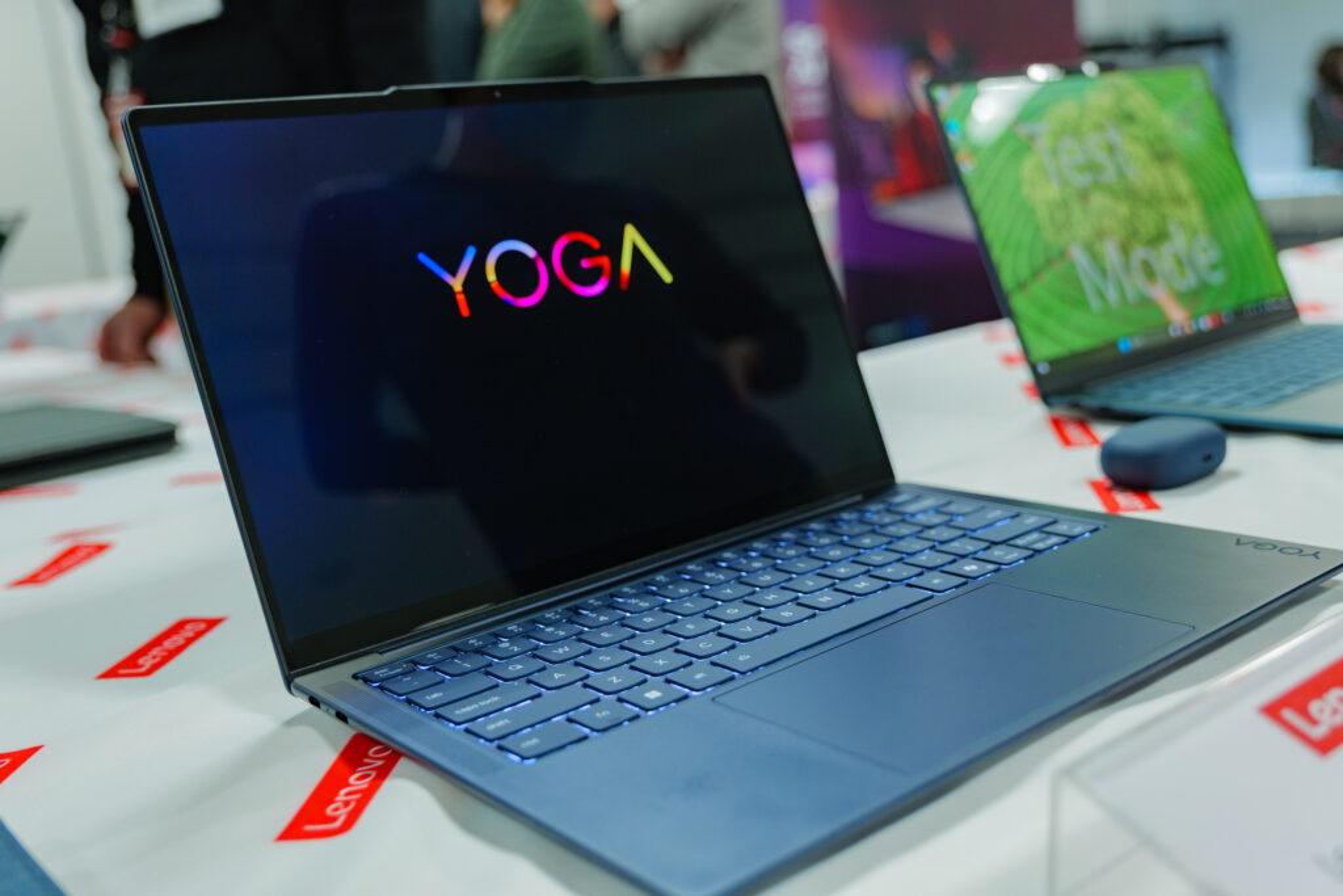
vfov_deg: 37.9
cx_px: 672
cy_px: 448
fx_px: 1306
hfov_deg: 54.4
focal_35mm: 35
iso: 500
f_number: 4
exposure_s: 1/125
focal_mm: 35
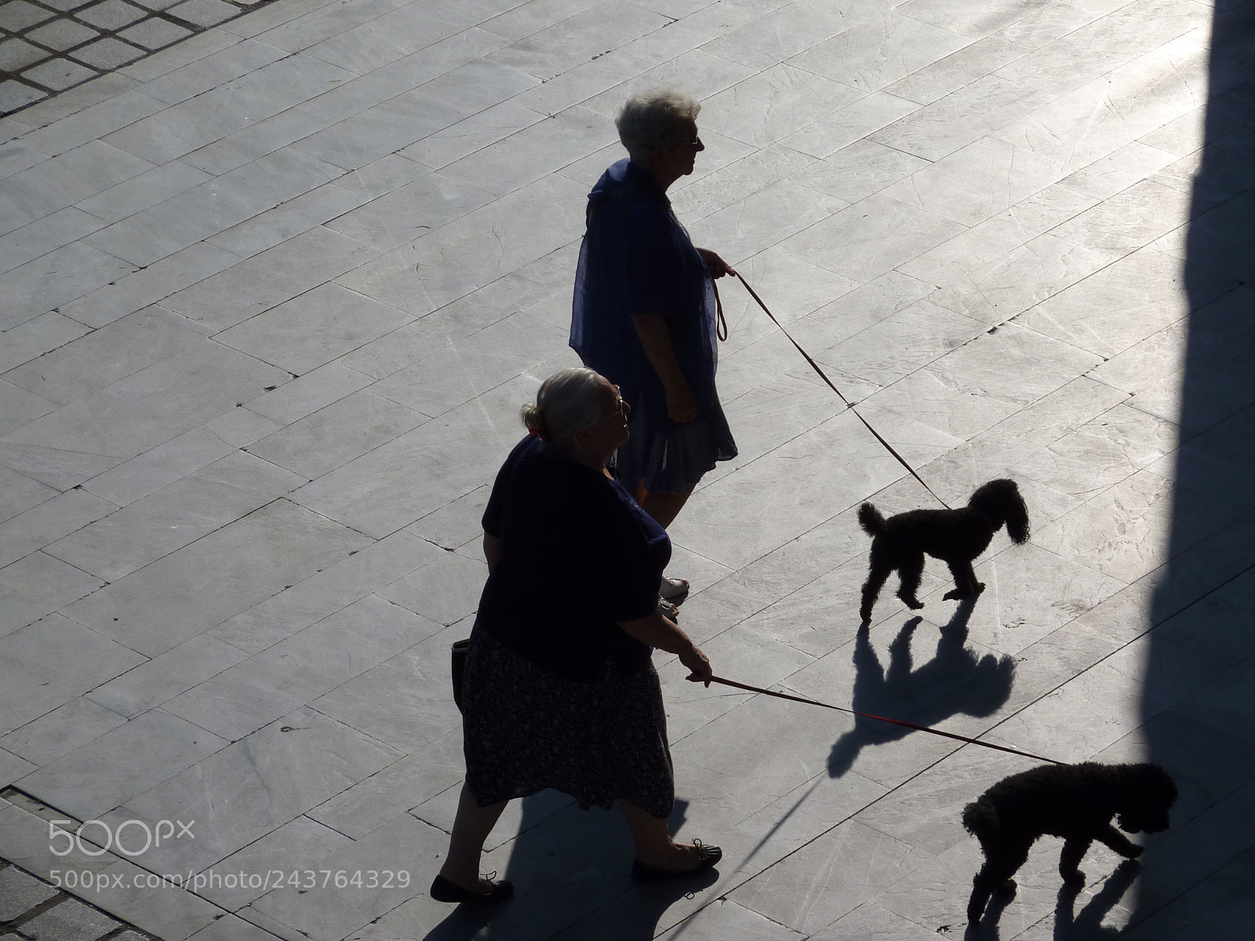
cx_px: 628
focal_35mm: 158
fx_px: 5728
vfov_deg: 9.4
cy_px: 470
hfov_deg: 12.5
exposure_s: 1/1000
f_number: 6.3
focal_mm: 25.9
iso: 80
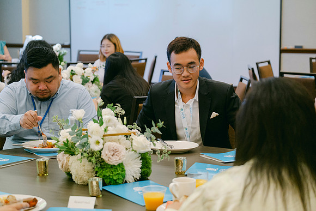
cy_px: 106
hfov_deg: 25.1
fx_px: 711
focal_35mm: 81
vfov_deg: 16.9
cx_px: 158
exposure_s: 1/250
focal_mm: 54.1
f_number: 2.8
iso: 3200
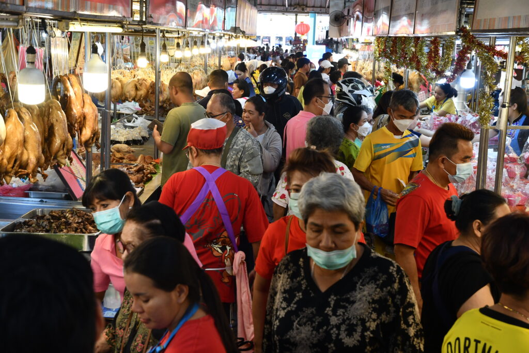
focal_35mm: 57
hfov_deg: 35.0
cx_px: 264
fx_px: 838
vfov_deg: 23.8
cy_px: 176
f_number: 5
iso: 640
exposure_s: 1/125
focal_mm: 38
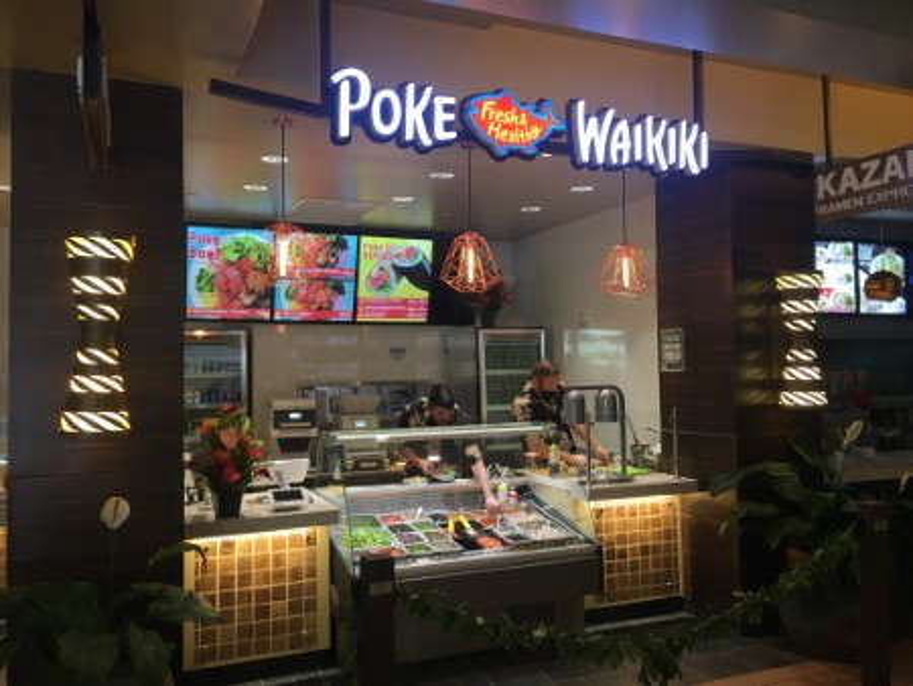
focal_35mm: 29
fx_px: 765
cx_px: 456
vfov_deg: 48.3
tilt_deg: +0.4
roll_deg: -0.4
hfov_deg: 61.6
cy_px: 343
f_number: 2.2
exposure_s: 1/30
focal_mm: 4.15
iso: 25
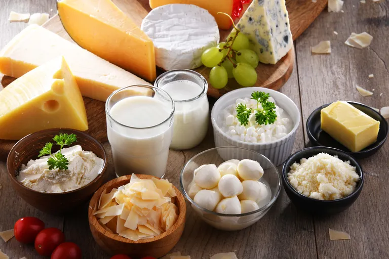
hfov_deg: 12.8
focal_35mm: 160
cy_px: 130
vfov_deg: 8.6
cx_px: 194
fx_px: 1729
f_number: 14
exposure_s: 1/125
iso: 100
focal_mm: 160
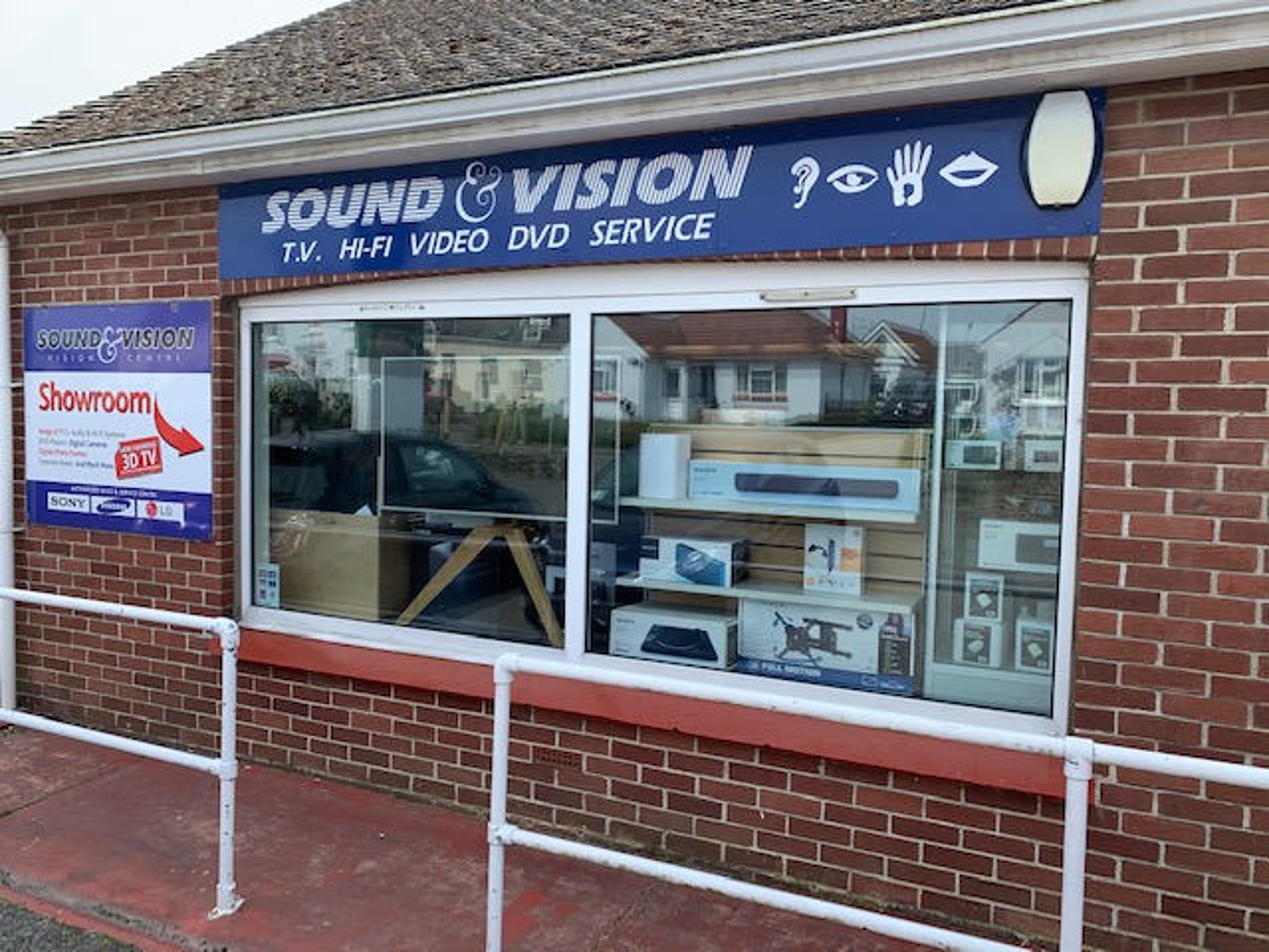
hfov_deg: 67.3
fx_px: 953
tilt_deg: -3.3
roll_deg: -1.9
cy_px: 476
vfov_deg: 53.1
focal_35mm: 26
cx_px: 634
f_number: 1.8
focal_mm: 4.25
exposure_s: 1/1001
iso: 25
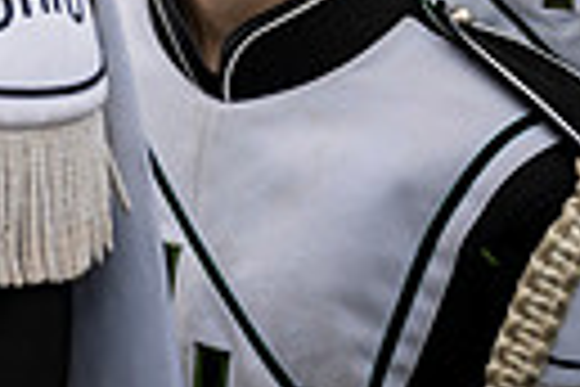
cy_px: -421
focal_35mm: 108
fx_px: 1740
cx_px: -616
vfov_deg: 11.3
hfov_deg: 15.0
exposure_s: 1/500
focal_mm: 24
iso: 100
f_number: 2.8
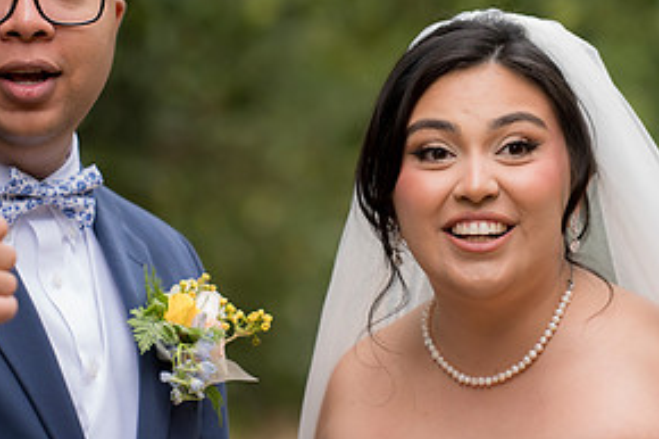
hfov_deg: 7.4
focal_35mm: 280
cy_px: 158
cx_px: 175
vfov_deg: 4.9
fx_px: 5122
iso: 640
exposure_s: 1/320
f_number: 2.8
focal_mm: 140
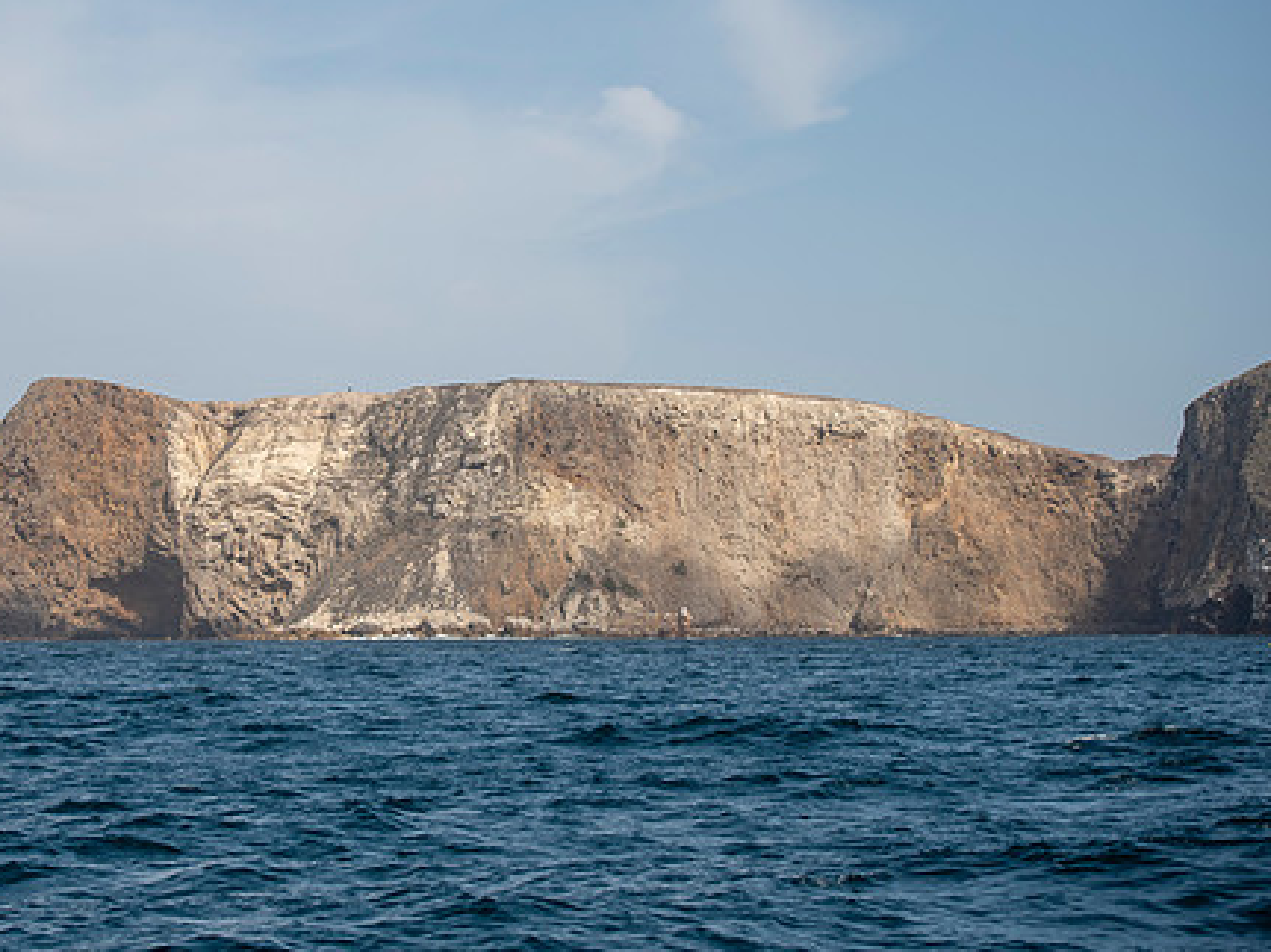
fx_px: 3671
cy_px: 332
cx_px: 374
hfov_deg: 19.5
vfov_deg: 14.8
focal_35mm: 100
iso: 100
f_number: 2.8
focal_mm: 70
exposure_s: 1/2000
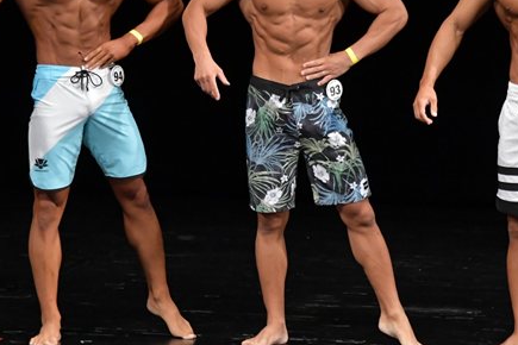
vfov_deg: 3.0
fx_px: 6532
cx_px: 271
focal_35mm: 454
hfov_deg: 4.5
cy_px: 100
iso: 3200
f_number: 5.6
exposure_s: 1/400
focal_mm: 170
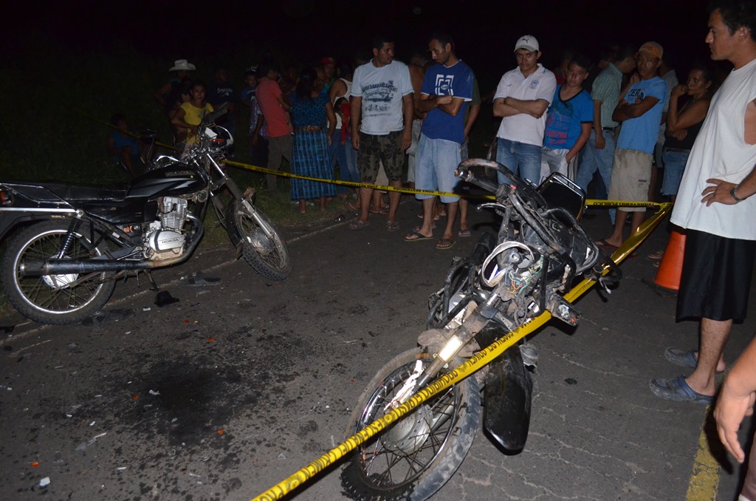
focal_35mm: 27
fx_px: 566
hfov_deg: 67.5
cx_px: 378
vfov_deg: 47.7
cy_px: 250
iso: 3200
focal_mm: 18
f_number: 3.5
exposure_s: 1/60
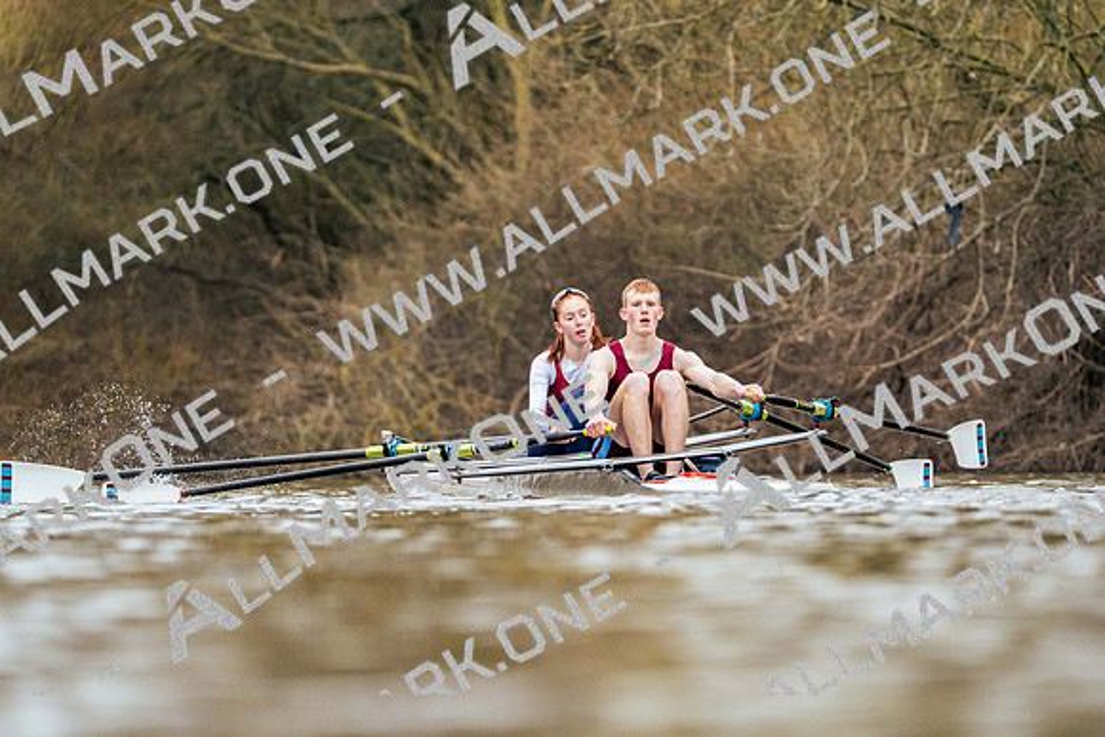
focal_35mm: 397
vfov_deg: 3.5
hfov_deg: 5.2
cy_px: 368
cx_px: 552
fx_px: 12188
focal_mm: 397
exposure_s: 1/2000
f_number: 6.3
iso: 4000
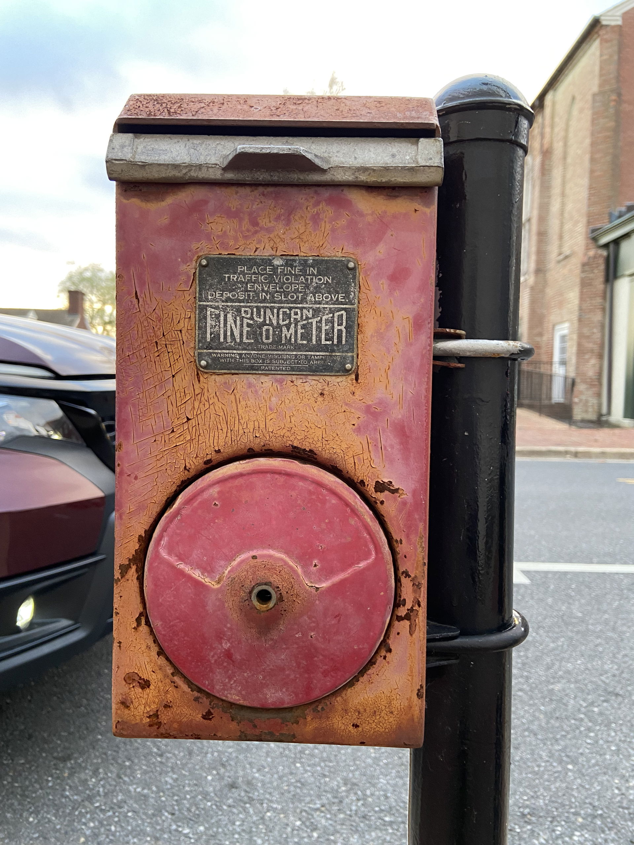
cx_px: 317
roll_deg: -0.6
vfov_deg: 67.3
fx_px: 635
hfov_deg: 53.1
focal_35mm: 26
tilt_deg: -2.3
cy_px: 422
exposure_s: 1/74
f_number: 1.8
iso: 125
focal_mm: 4.25
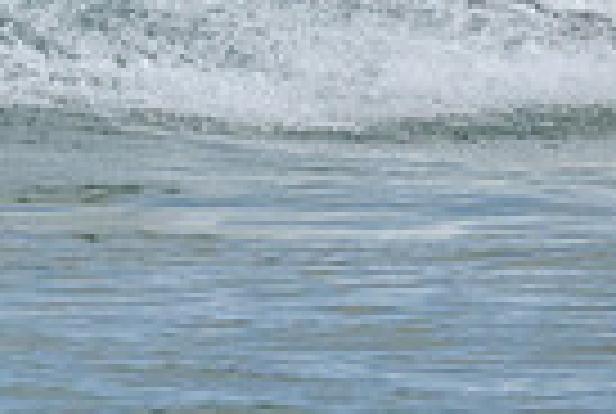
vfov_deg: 0.4
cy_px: -335
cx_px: -495
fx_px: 57961
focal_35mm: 3380
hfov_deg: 0.6
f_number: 11
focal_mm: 800
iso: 1400
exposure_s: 1/2000
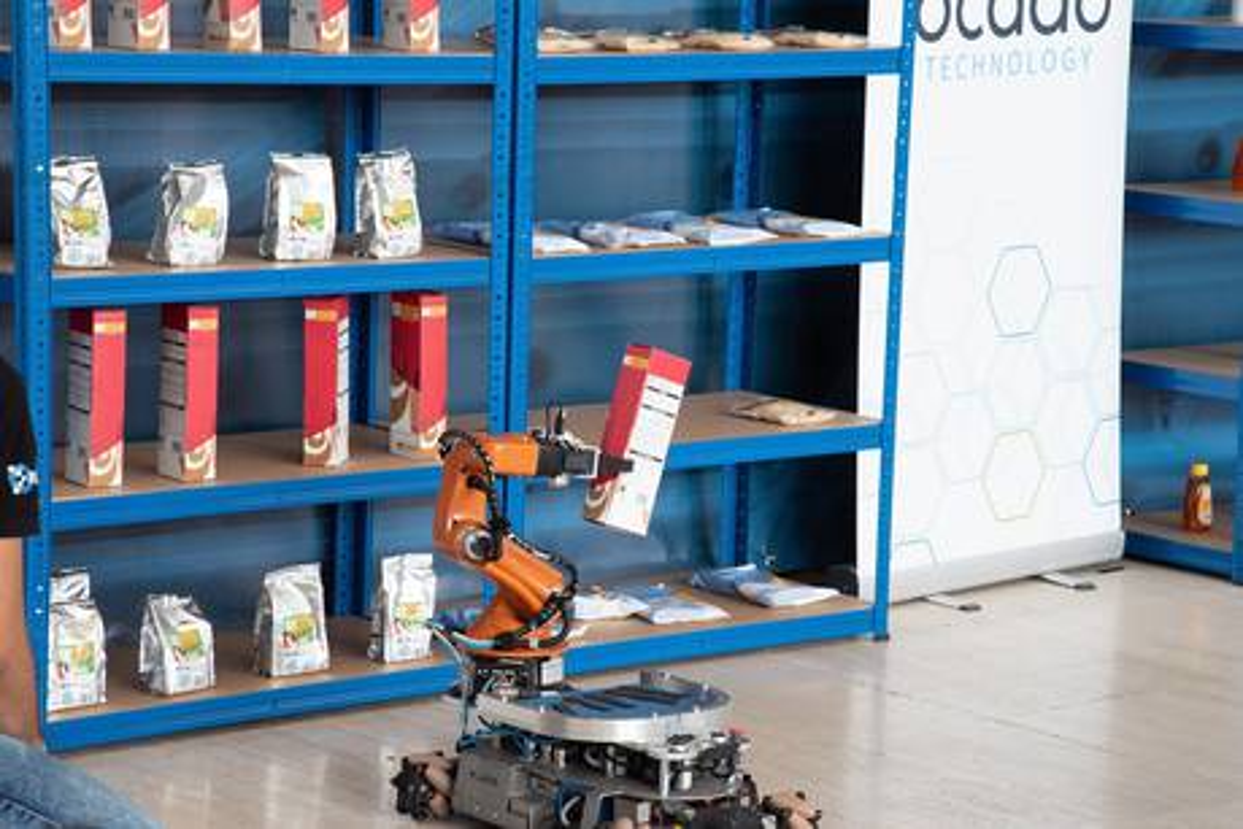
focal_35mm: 120
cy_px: 414
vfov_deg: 11.4
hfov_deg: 17.1
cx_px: 622
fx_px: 4144
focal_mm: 120
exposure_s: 1/125
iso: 2800
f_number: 16
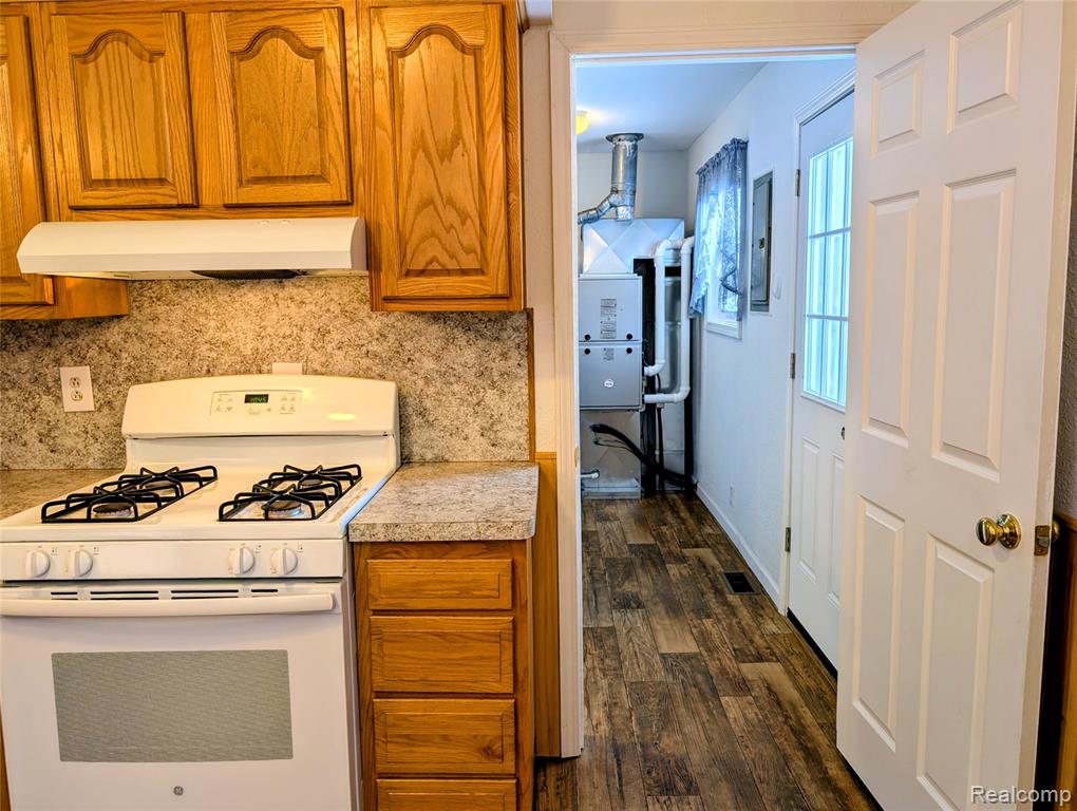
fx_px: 748
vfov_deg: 56.9
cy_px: 406
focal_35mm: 24
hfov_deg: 71.5
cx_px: 538
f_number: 1.68
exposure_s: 1/240
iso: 24
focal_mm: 6.9
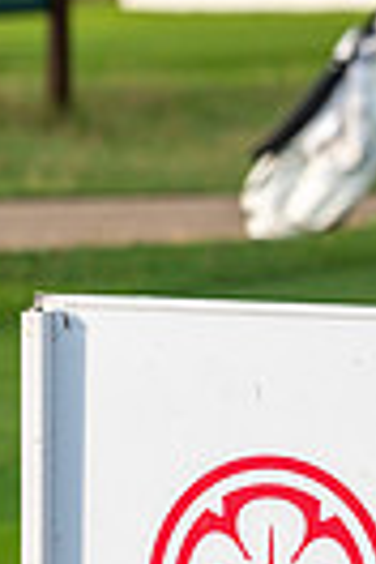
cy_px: 229
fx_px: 11608
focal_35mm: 741
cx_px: 1117
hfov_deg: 1.8
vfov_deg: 2.8
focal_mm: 155
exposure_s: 1/500
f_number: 4.5
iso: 125
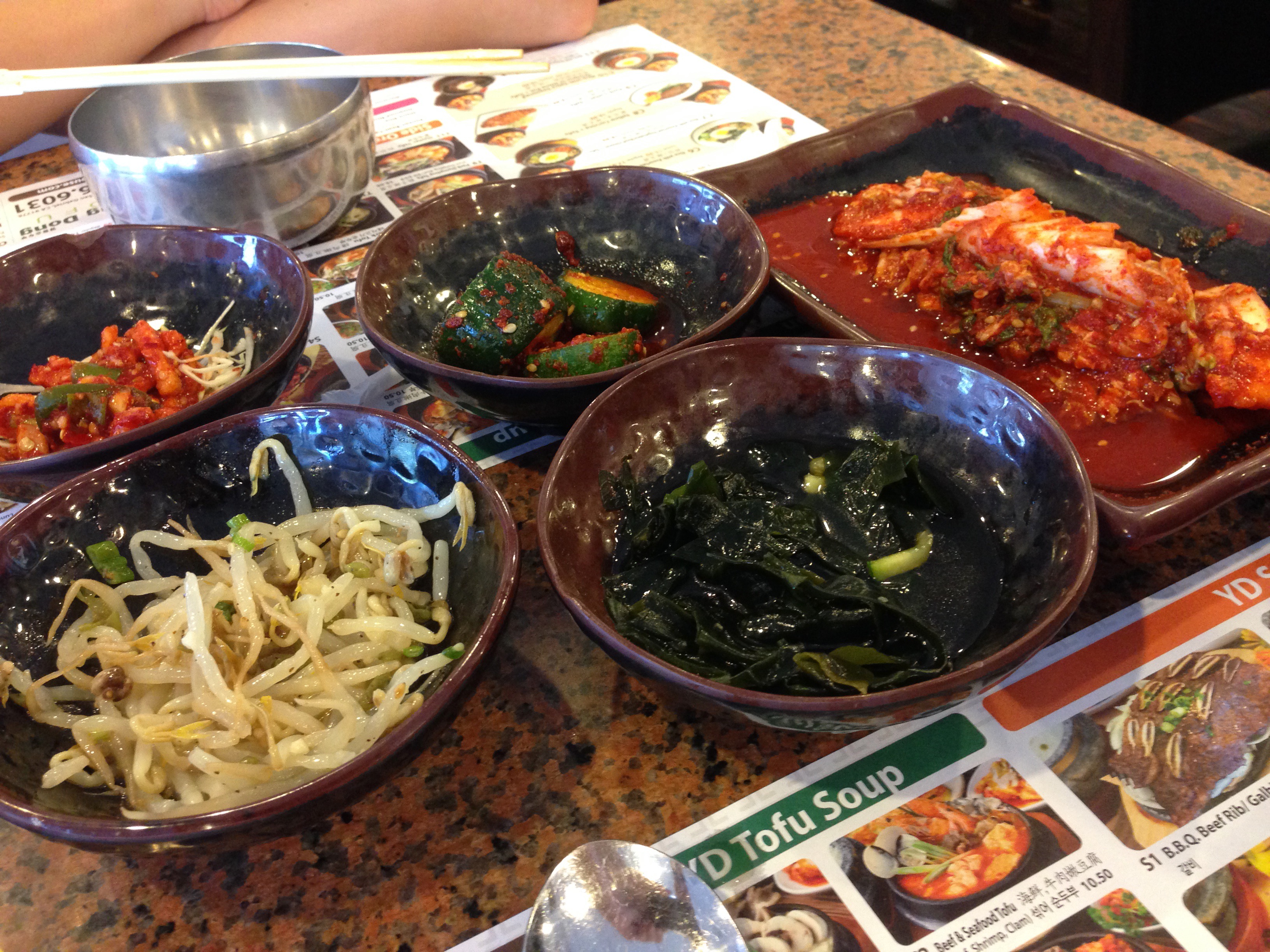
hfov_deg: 55.4
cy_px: 476
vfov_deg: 42.9
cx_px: 635
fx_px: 1211
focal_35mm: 33
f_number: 2.4
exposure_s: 1/20
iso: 200
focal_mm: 4.12
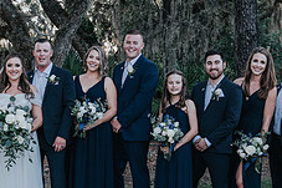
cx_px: 36
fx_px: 759
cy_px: 140
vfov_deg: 14.0
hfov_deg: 20.7
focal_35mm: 97
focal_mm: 35
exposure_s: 1/200
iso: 200
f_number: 4.5
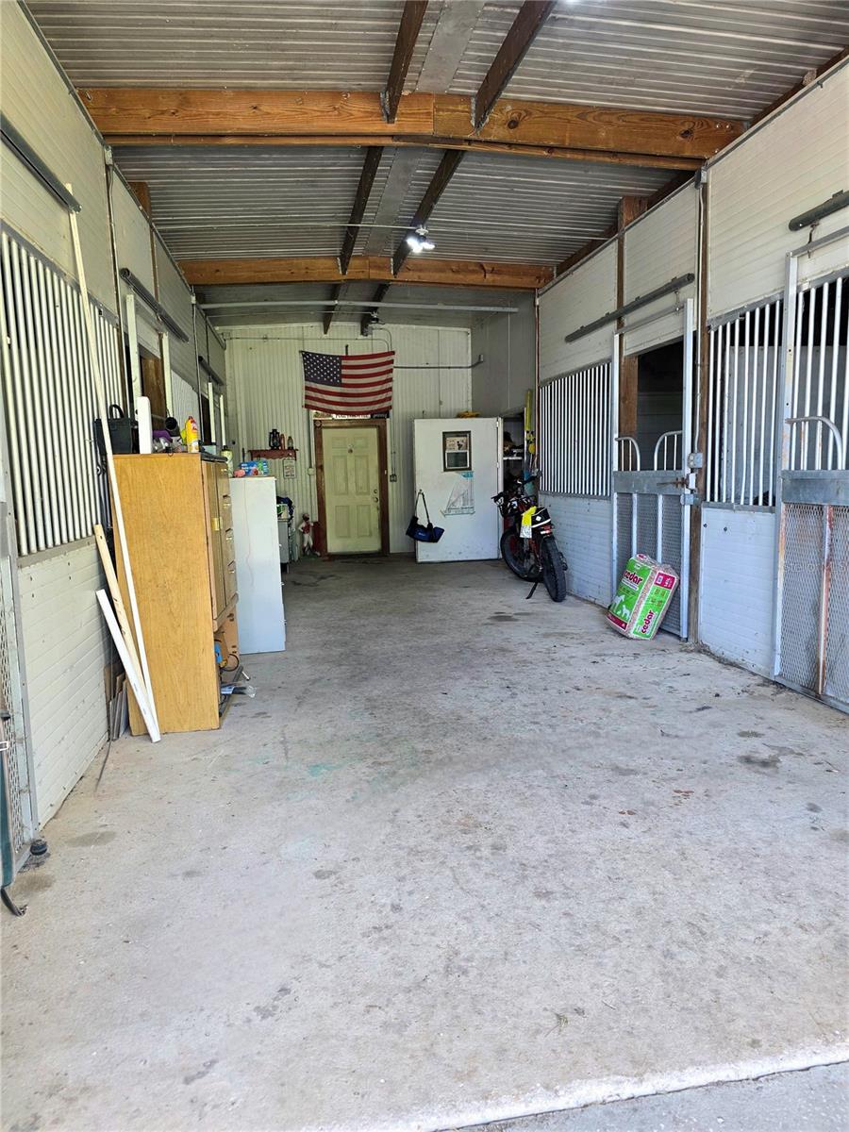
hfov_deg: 58.9
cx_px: 424
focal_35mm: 23
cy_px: 566
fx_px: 752
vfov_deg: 73.9
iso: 200
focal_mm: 6.3
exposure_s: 1/182
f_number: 1.7
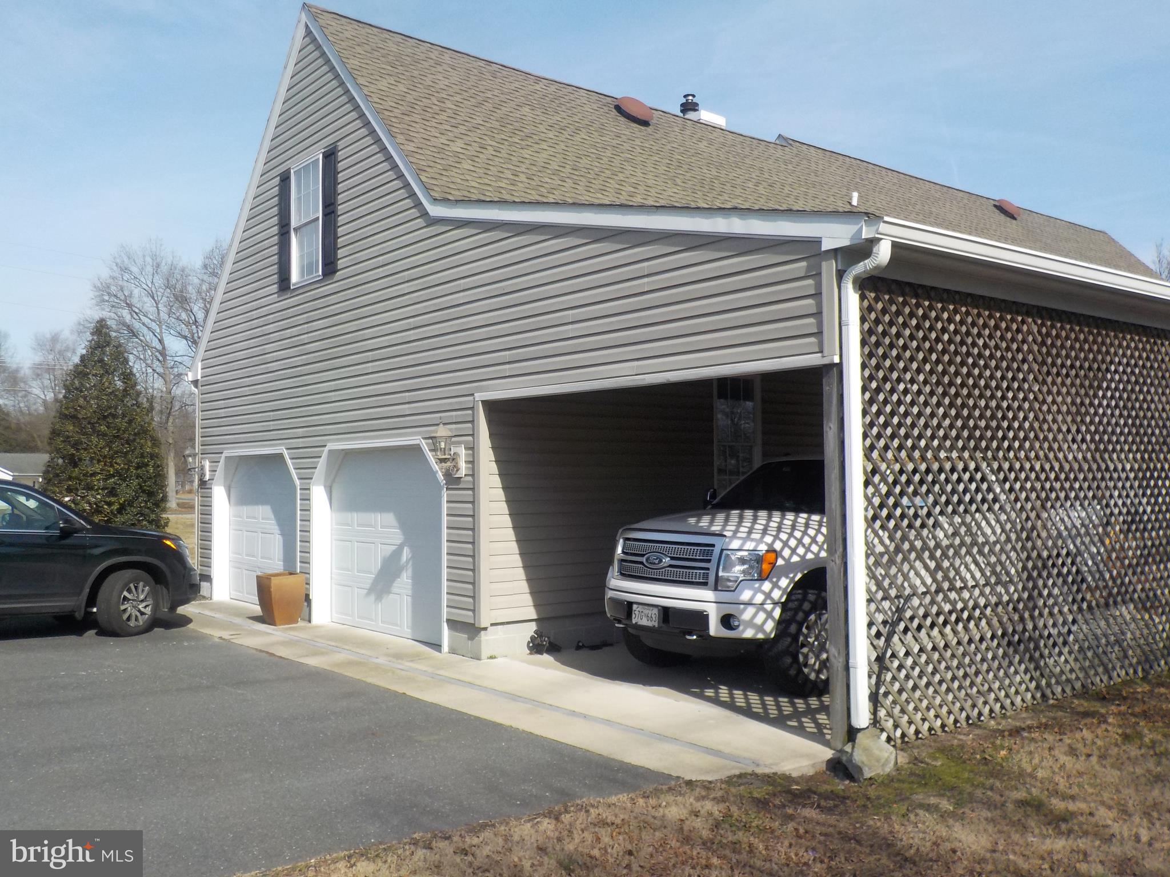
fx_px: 1014
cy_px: 438
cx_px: 585
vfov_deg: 46.8
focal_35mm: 30
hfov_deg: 60.0
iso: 125
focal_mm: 4.1
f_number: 3.3
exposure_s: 1/1250
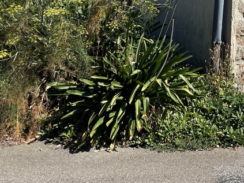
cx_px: 256
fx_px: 444
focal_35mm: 63
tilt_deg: +4.0
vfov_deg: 21.7
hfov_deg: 28.4
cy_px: -32
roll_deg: -2.1
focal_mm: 4.2
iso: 32
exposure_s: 1/2959
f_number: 1.6
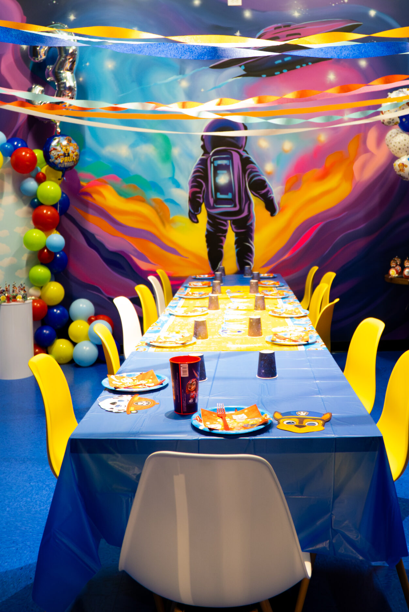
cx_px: 227
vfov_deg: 55.2
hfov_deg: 38.9
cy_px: 235
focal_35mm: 34
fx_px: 579
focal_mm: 17
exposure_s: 1/250
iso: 6400
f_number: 2.8
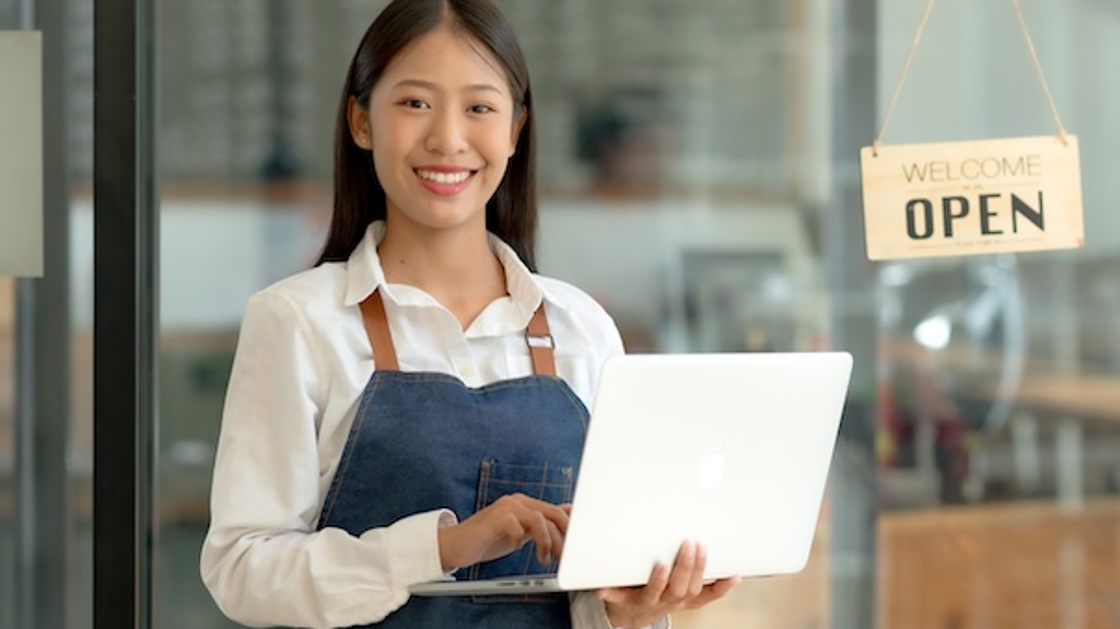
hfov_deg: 18.2
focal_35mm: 118
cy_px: 316
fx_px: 3502
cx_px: 580
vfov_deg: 10.3
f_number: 2
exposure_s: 1/500
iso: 200
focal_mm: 85
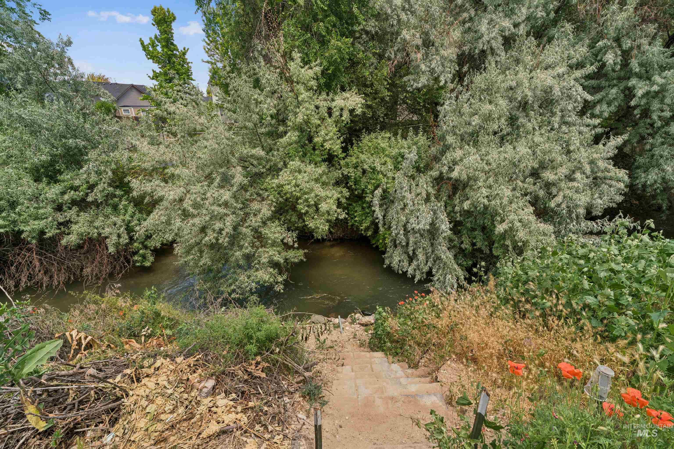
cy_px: 224
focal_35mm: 16
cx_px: 337
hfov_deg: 95.0
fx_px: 309
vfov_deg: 72.1
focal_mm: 16.5
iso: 400
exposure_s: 1/100
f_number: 13
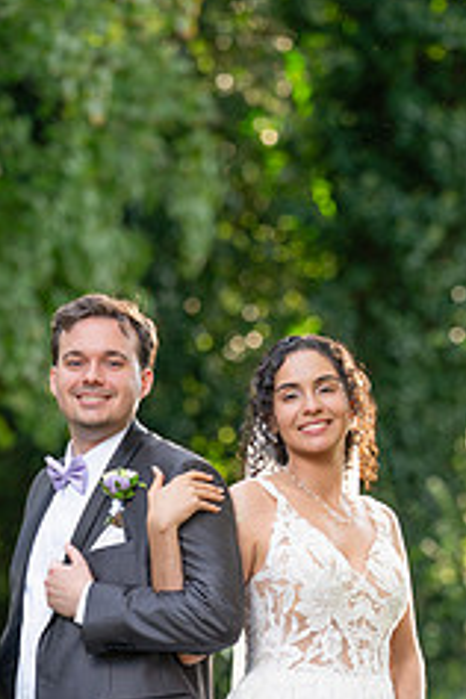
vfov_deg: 6.6
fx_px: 6048
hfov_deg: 4.4
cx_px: 201
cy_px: 643
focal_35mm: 312
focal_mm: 163.8
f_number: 4
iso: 200
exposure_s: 1/200
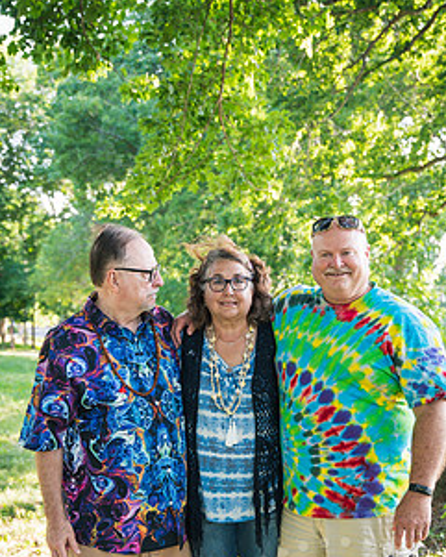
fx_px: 924
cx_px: 249
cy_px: 389
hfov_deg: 27.1
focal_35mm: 56
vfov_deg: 33.2
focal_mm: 40
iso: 800
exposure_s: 1/320
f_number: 3.5
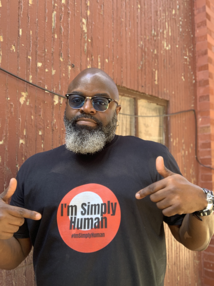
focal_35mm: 32
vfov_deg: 56.8
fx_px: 264
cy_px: 143
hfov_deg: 44.2
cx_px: 107
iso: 80
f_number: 2.2
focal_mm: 2.87
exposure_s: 1/60
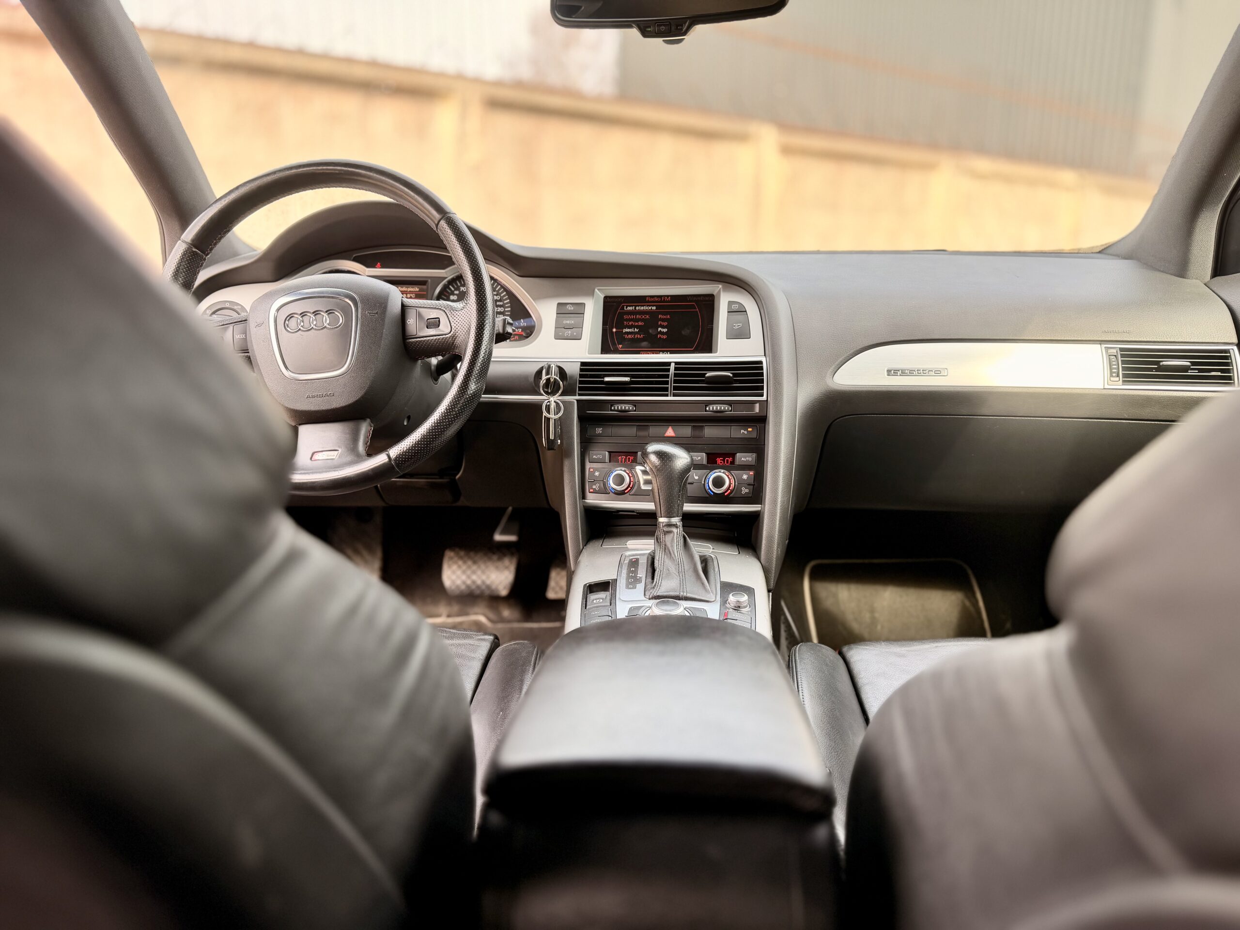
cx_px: 620
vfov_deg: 56.8
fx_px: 860
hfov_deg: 71.6
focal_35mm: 24
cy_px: 465
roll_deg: -1.0
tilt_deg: -12.1
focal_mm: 6.76
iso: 80
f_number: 1.78
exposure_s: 1/170
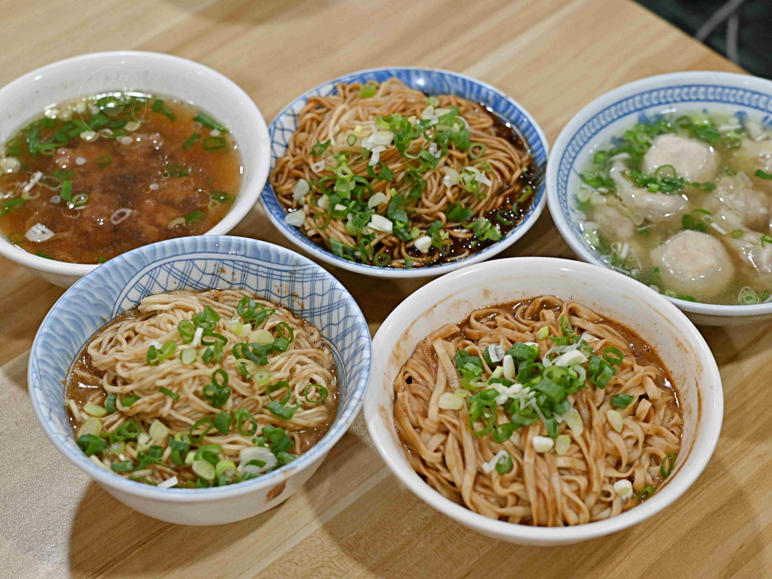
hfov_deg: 23.8
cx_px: 370
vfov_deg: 18.0
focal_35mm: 82
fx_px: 1829
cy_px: 290
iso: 640
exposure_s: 1/200
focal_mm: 50
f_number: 3.2
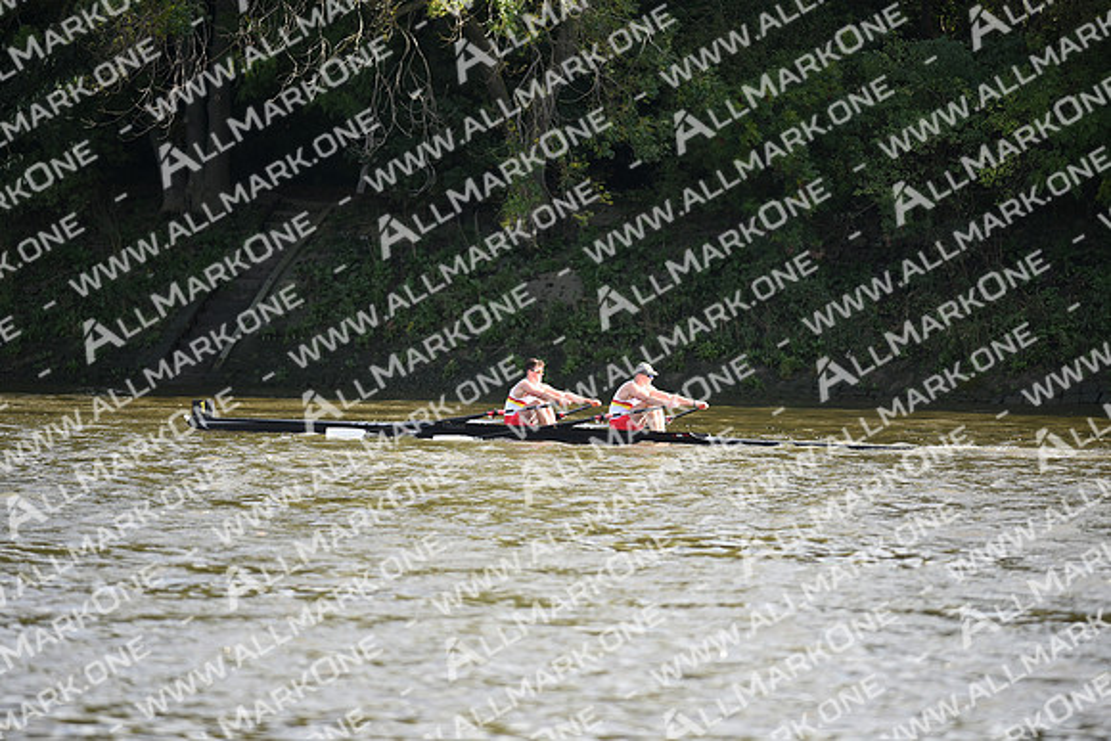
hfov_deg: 6.9
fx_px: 9260
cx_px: 556
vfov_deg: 4.6
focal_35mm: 300
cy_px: 370
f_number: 4
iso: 640
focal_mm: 300
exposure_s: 1/1600
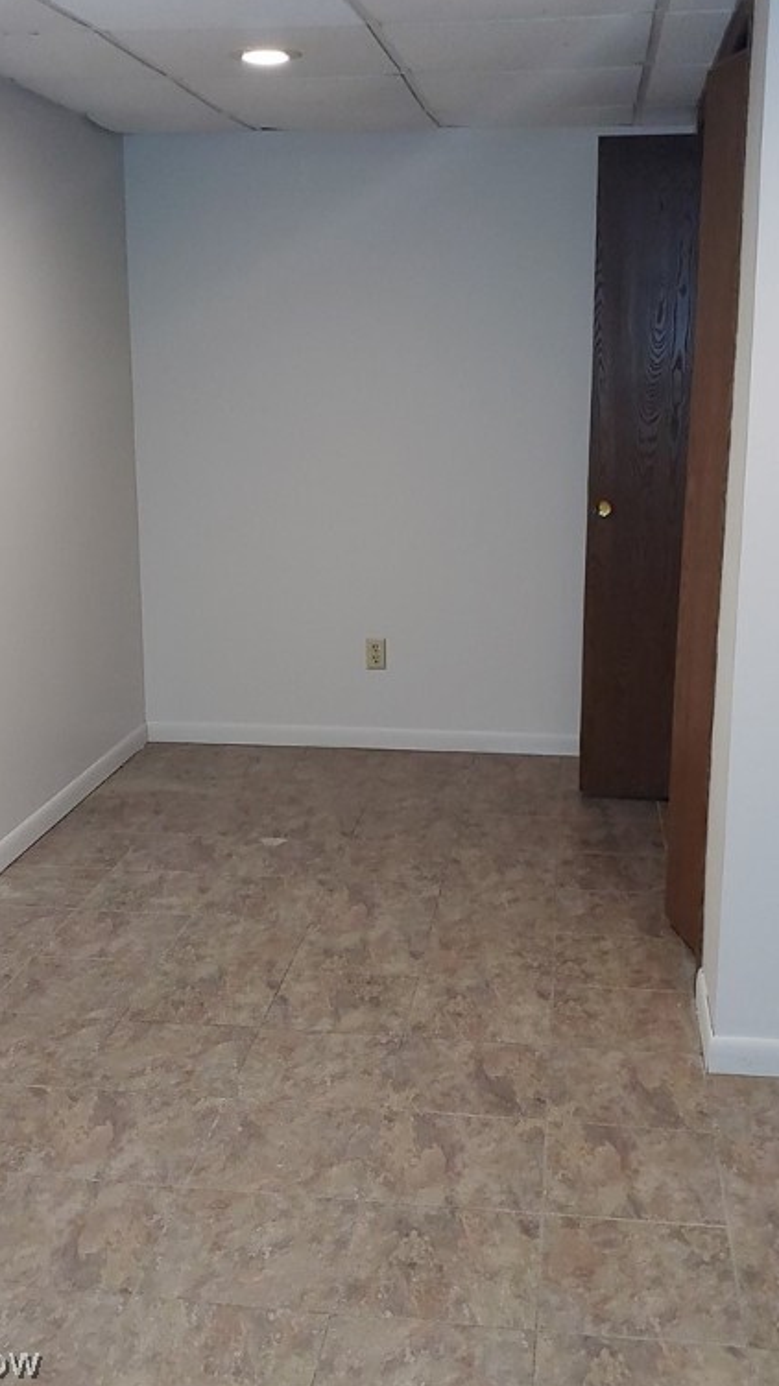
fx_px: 1433
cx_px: 380
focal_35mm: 39
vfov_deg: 51.6
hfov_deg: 30.4
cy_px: 683
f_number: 1.5
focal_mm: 4.23
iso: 200
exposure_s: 1/30
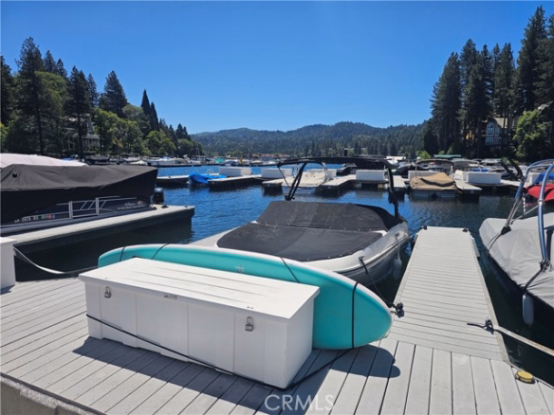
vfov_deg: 58.9
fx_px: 368
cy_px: 208
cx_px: 277
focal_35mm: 23
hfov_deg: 73.9
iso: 10
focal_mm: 6.3
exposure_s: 1/1391
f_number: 1.7
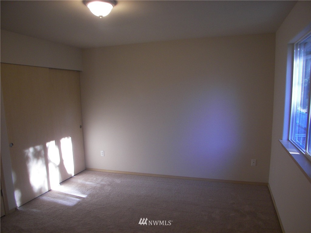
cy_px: 116
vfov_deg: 39.7
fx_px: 323
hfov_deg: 51.4
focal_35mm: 36
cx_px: 156
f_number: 2.8
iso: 100
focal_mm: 6
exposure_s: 1/30
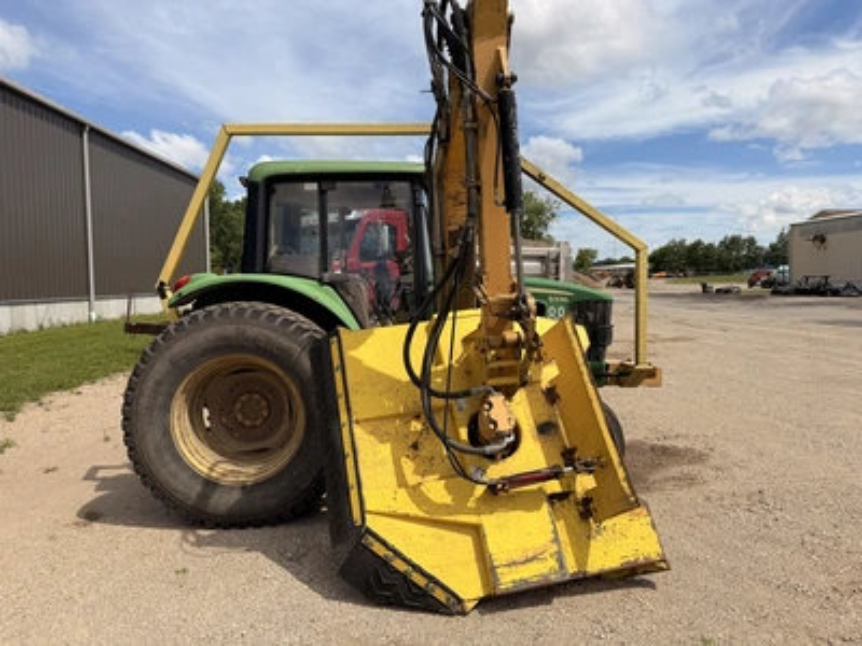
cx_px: 431
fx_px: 598
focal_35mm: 24
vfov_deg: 56.8
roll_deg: +1.6
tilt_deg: -2.5
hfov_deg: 71.6
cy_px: 323
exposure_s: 1/6173
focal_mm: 6.76
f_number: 1.78
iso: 80
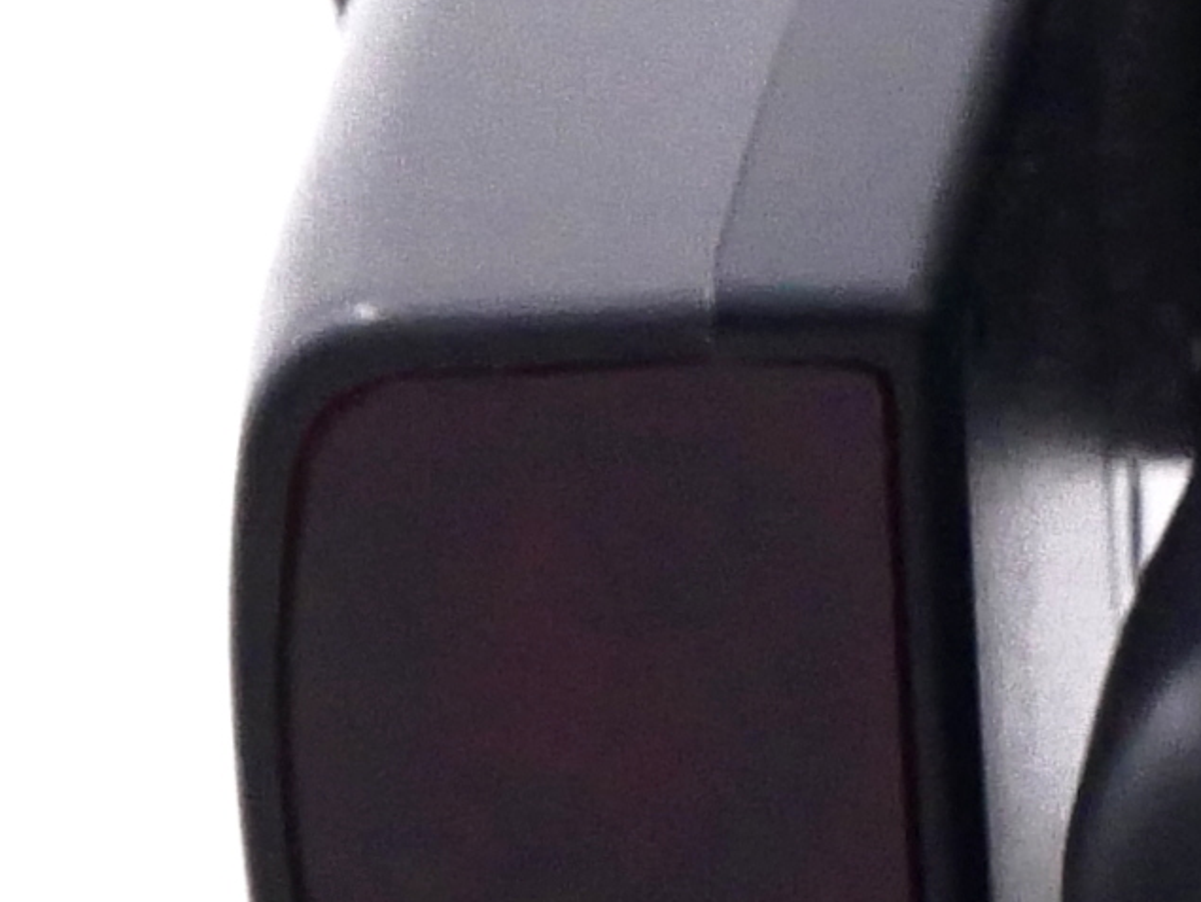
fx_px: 16559
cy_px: 357
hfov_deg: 4.1
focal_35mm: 477
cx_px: 3170
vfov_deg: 3.1
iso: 1600
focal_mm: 33
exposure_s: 1/100
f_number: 10
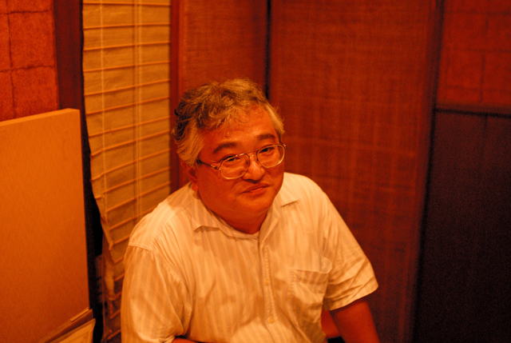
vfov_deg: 32.0
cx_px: 256
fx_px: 597
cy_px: 172
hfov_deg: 46.3
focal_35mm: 42
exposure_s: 1/25
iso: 1600
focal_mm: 28
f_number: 1.4
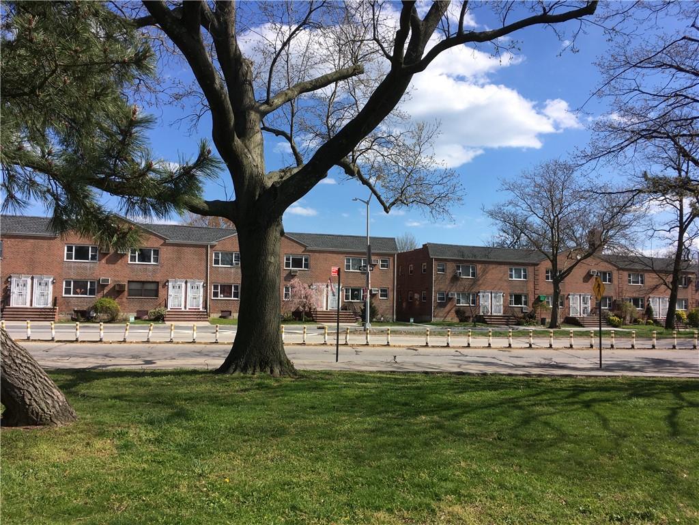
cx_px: 350
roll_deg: -1.4
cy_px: 262
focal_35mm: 29
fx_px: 586
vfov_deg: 48.2
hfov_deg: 61.7
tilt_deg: +4.5
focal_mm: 4.15
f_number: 2.2
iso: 25
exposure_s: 1/1570
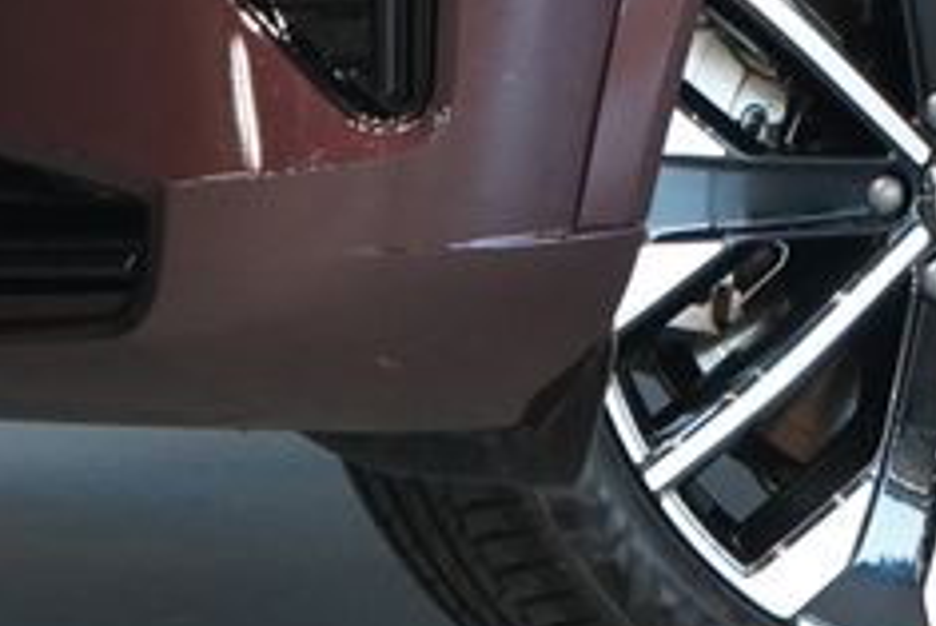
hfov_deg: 6.7
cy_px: -504
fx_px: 7935
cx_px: 343
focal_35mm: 305
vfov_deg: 4.5
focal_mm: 70
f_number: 5.6
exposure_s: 1/160
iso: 5000
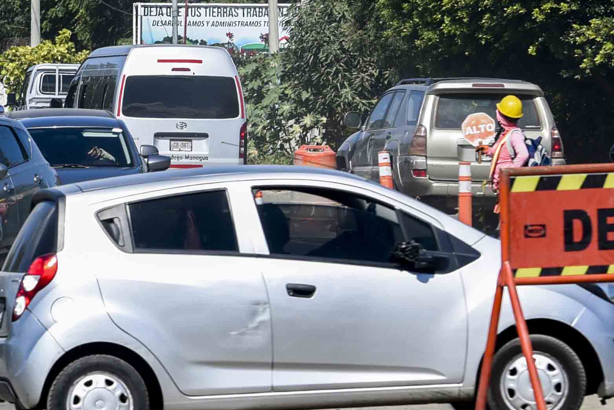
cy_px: 148
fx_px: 7593
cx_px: -250
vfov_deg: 3.1
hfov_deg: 4.6
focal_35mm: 445
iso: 200
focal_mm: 116
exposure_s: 1/800
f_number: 8
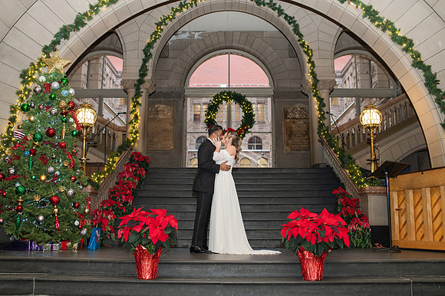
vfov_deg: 36.5
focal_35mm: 36
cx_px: 222
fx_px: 449
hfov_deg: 52.8
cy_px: 148
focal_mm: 35
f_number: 3.5
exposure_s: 1/200
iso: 1000
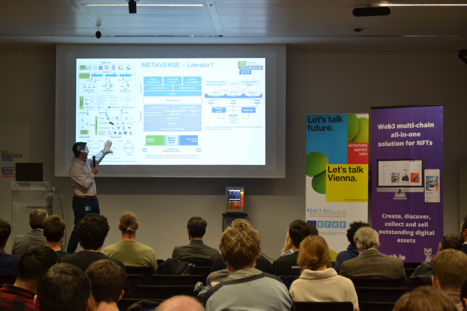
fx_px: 973
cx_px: 234
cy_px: 156
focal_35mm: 75
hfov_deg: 27.0
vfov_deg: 18.2
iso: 1400
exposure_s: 1/60
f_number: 5.6
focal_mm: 50
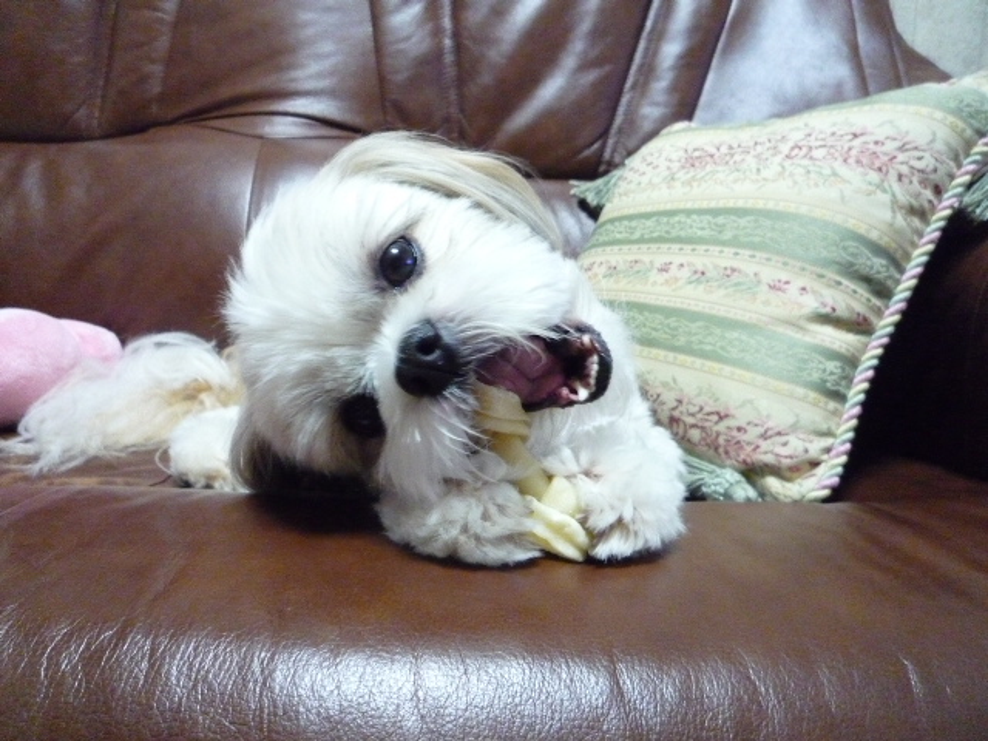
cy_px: 370
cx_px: 494
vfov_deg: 54.9
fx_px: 714
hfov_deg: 69.4
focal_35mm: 25
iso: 800
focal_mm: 4.4
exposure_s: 1/20
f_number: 2.8
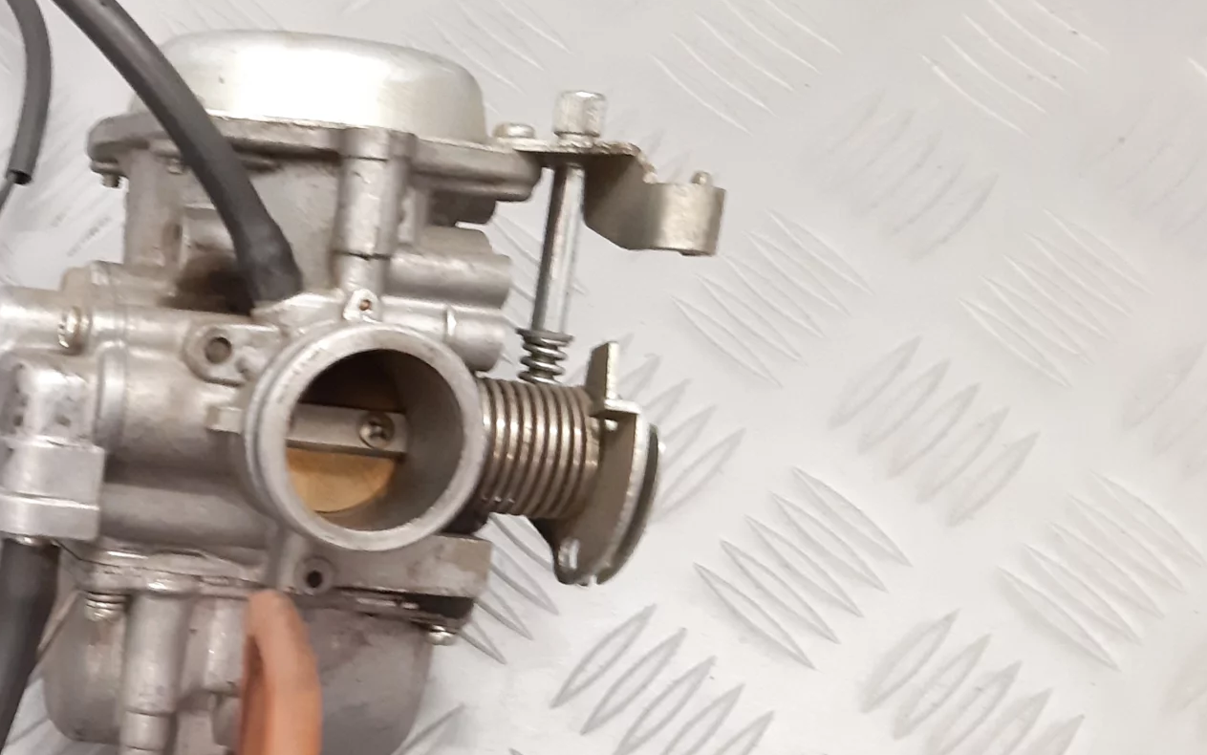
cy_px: 544
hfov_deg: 32.4
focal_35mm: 58
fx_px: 1908
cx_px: 8
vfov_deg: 22.2
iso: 400
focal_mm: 3.93
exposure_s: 1/33
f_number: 1.7
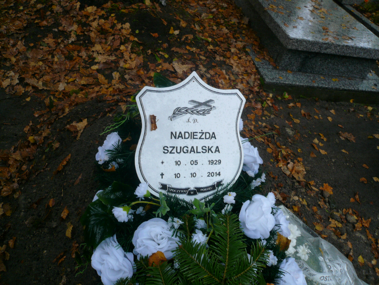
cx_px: 190
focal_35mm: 28
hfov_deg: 63.4
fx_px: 307
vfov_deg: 49.7
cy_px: 142
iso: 100
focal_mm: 4.6
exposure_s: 1/50
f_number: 2.8
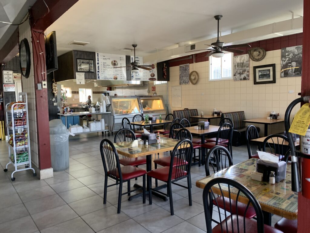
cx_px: 155
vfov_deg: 53.1
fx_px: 233
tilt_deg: -1.3
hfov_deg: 67.3
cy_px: 116
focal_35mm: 26
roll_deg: +1.4
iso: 125
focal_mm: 4.25
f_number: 1.8
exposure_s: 1/49
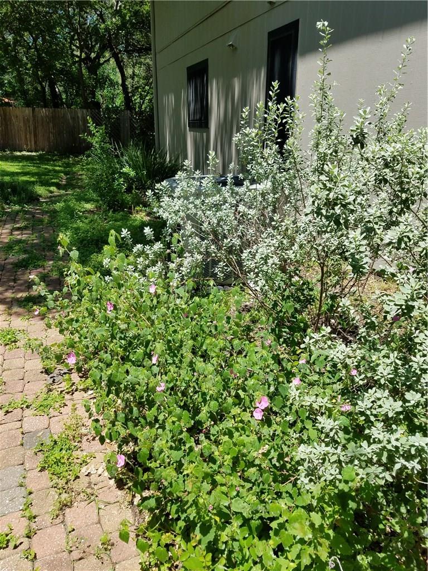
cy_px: 286
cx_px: 214
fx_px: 429
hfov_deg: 53.1
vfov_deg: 67.3
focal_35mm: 26
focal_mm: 4.2
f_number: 1.7
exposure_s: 1/1772
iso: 50
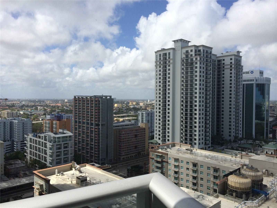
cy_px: 104
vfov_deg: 46.8
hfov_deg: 60.0
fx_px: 240
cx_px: 138
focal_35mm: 30
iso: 40
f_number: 2.2
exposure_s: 1/3731
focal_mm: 4.12
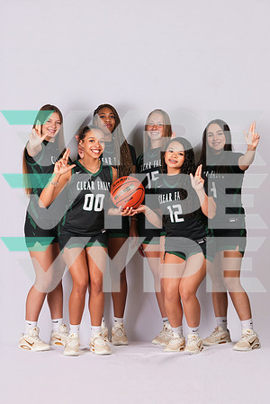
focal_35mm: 72
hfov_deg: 18.9
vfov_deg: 28.1
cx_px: 135
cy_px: 202
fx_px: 810
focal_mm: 72
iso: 400
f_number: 11
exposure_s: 1/200
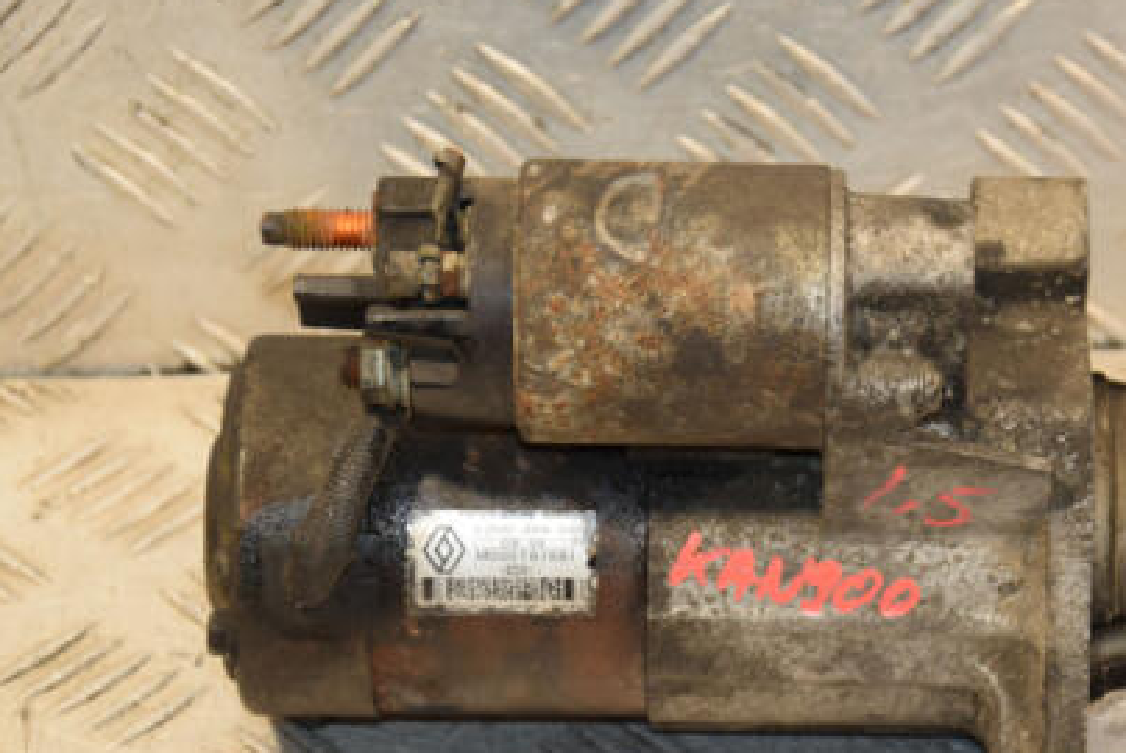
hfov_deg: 11.5
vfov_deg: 7.7
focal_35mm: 178
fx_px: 5571
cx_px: 831
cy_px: 429
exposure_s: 1/125
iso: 800
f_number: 5.3
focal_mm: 80
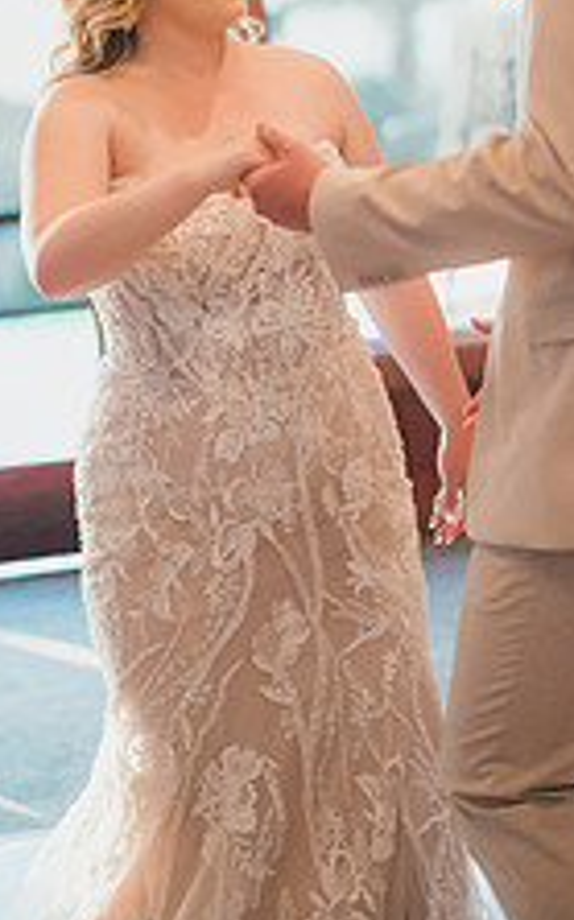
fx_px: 2583
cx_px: 186
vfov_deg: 19.9
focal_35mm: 103
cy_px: 116
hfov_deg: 12.7
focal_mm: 50
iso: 1250
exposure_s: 1/3200
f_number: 1.4
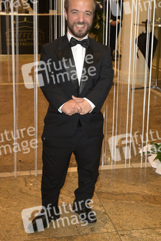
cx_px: 80
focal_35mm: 66
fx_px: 443
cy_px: 108
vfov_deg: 30.5
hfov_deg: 20.6
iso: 2500
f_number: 5.6
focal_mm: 55
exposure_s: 1/50
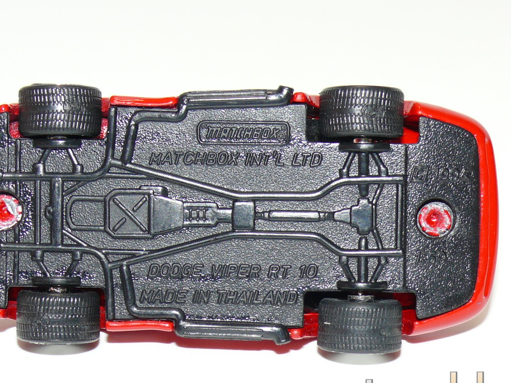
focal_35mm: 124
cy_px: 198
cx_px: 239
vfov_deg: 12.0
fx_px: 1830
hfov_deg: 15.9
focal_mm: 13.3
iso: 100
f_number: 4
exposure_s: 1/30
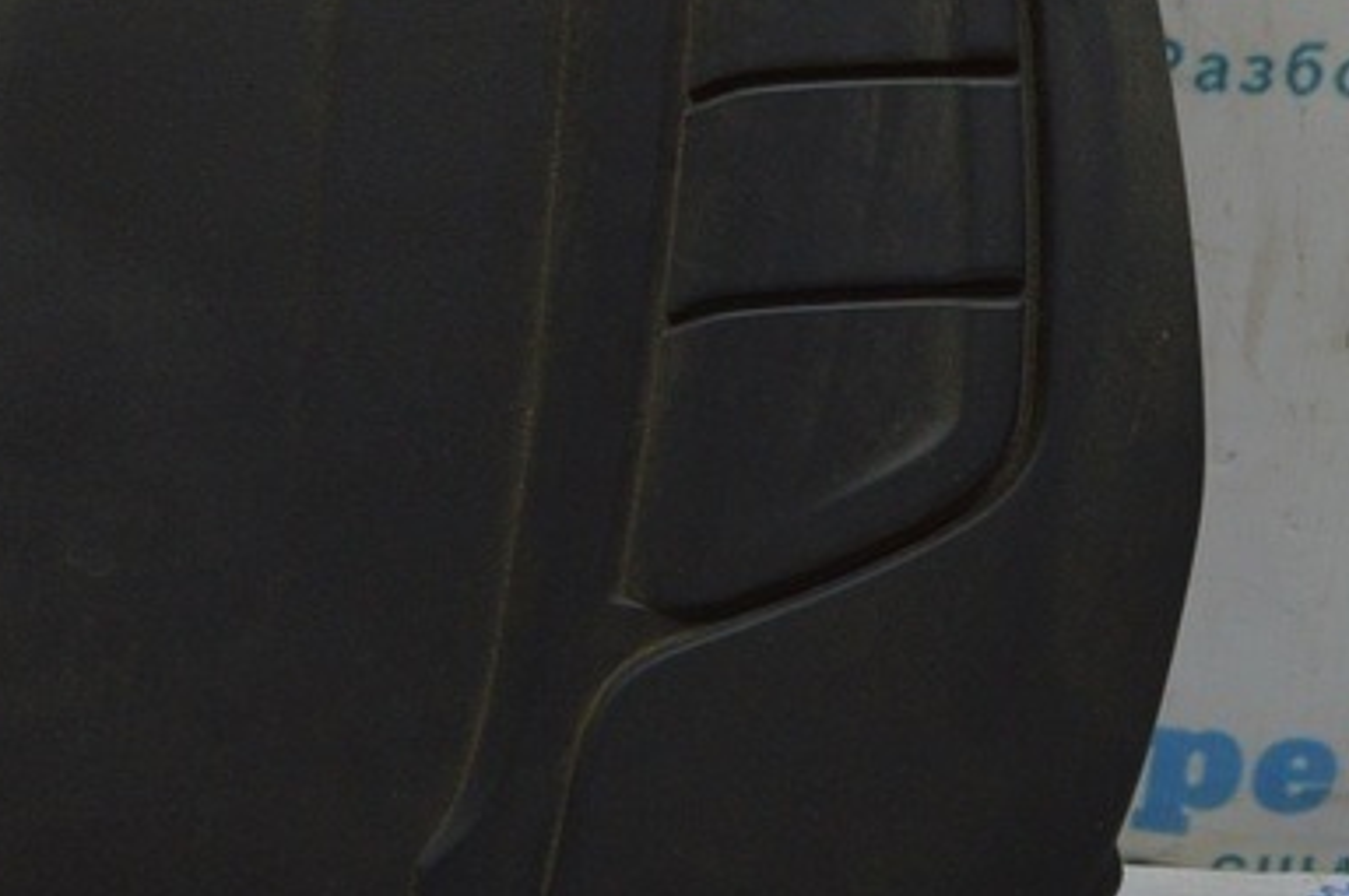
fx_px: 2994
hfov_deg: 24.4
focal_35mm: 80
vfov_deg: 16.9
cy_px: 251
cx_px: 60
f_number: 5.6
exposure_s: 1/40
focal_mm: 20
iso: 400
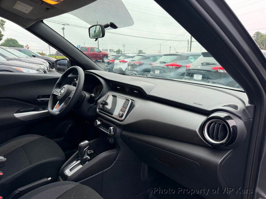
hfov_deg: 71.6
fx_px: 184
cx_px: 133
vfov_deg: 56.8
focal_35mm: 24
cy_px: 100
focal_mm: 6.76
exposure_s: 1/728
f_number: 1.78
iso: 100
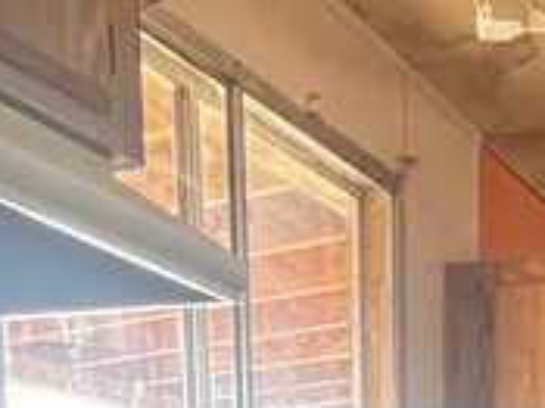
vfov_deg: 14.9
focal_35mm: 76
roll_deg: -0.9
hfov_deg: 24.7
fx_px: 1196
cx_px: 520
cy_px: 872
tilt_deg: -11.9
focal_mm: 1.57
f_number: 1.8
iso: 200
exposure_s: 1/99
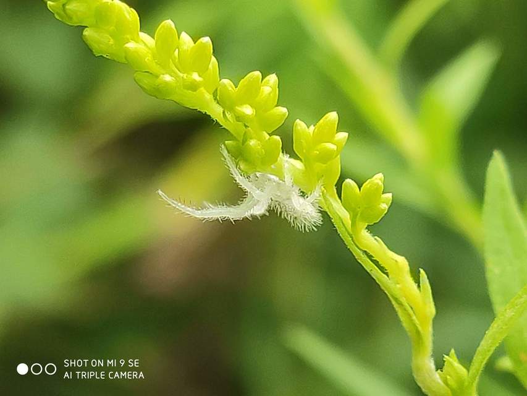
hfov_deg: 67.3
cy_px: 198
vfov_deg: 53.1
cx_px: 264
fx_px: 396
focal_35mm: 26
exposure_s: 1/223
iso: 112
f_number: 1.75
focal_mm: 4.77
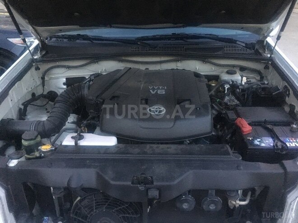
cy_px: 112
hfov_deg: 61.7
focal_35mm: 29
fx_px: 250
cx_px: 149
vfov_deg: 48.2
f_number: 2.2
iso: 640
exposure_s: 1/17
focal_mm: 4.15
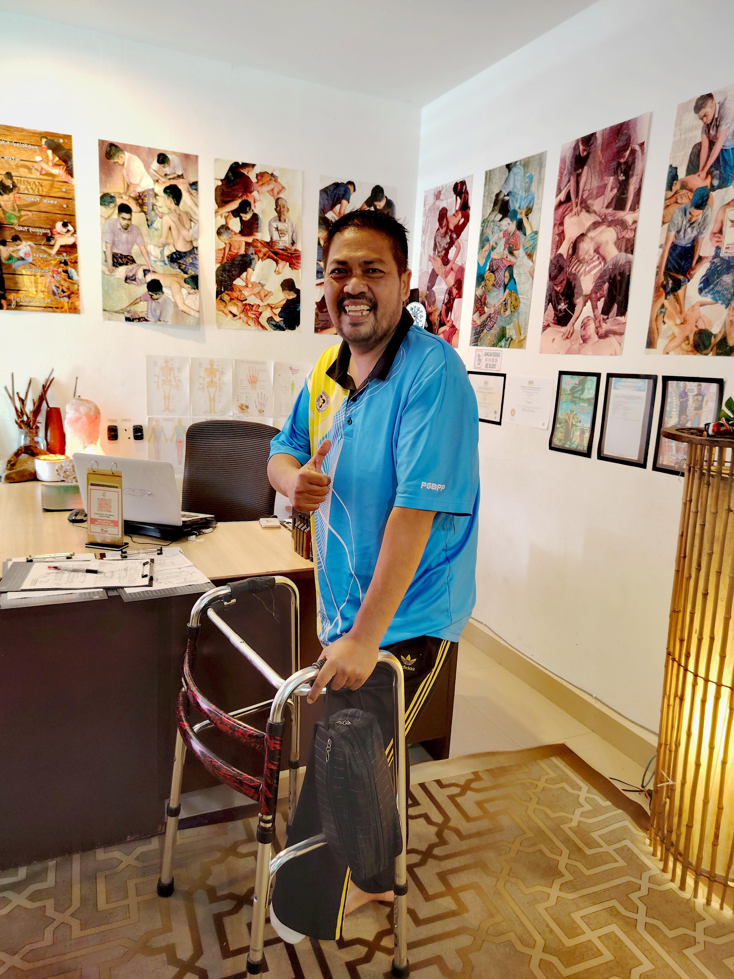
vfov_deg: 71.6
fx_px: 679
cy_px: 490
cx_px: 367
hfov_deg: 56.8
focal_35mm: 24
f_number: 1.75
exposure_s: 1/33.3
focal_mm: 5.25
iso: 1063
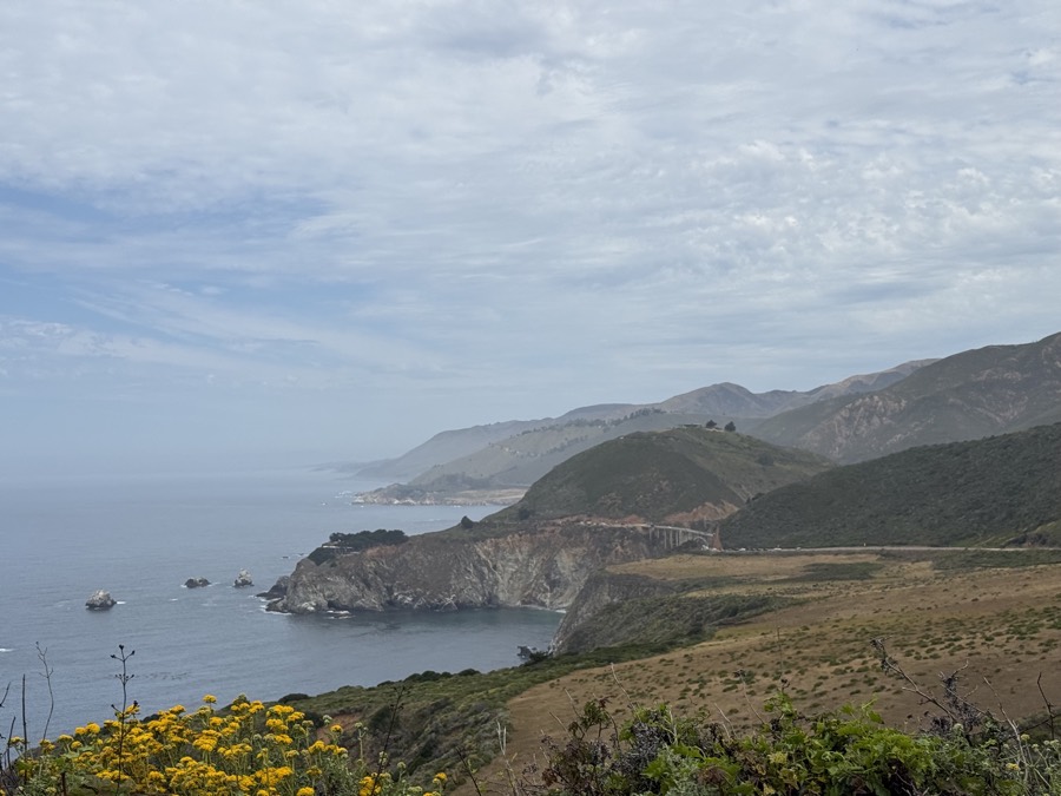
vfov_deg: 30.3
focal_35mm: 48
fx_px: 1471
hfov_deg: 39.7
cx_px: 530
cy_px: 398
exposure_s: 1/9901
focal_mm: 6.76
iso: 80
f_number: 1.78
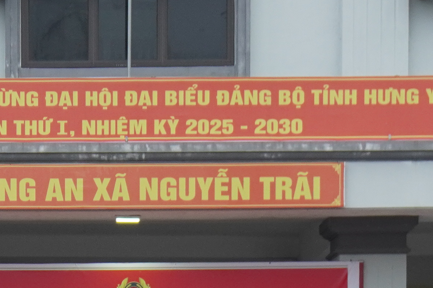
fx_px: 2910
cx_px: -37
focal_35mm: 242
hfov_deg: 8.4
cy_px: 630
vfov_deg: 5.5
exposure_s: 1/160
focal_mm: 32
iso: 400
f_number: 4
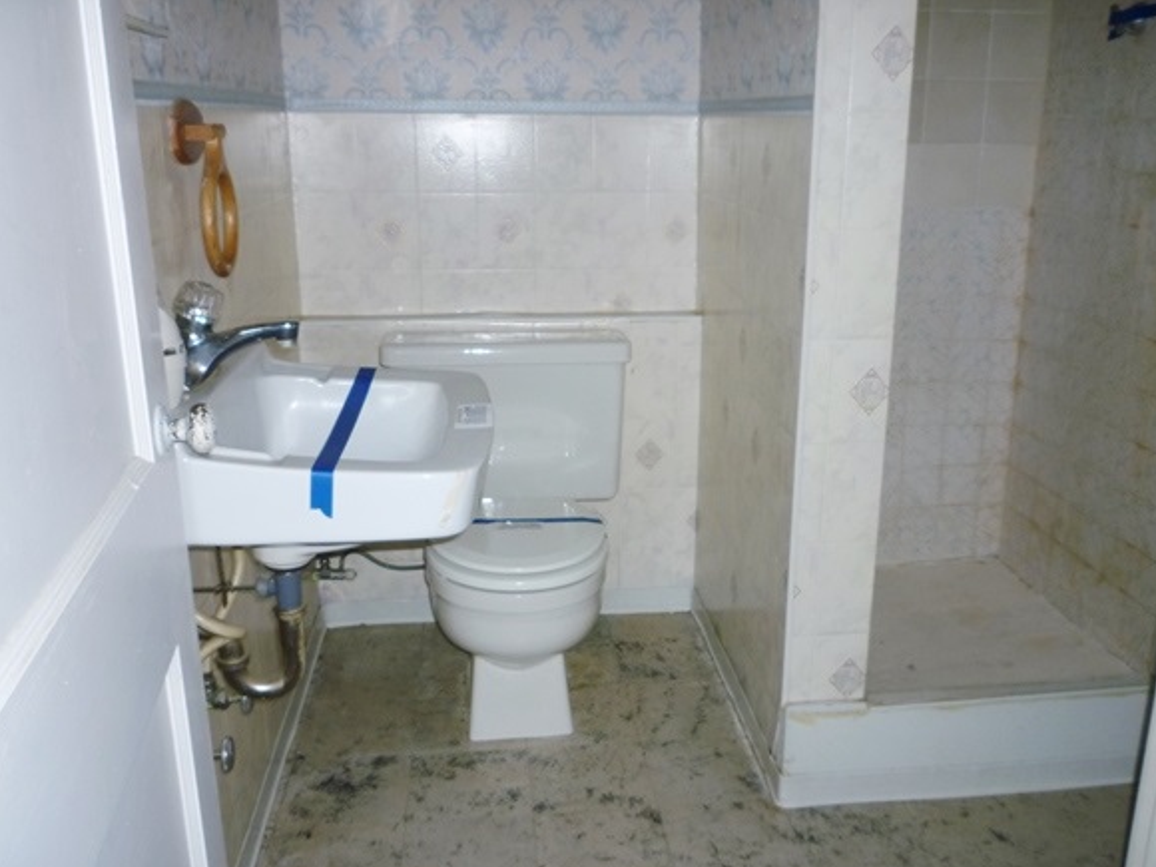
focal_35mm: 32
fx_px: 1069
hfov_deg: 56.7
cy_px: 474
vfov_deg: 44.1
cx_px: 630
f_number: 3.3
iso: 100
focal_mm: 5.2
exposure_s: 1/125
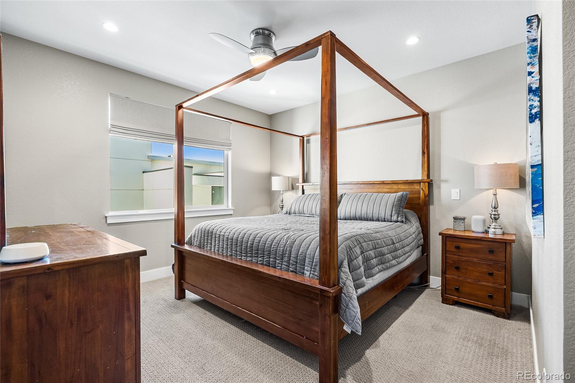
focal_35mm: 16
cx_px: 288
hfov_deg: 96.7
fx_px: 256
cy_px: 192
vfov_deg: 73.8
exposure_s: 1/40
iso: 200
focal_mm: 16
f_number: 8
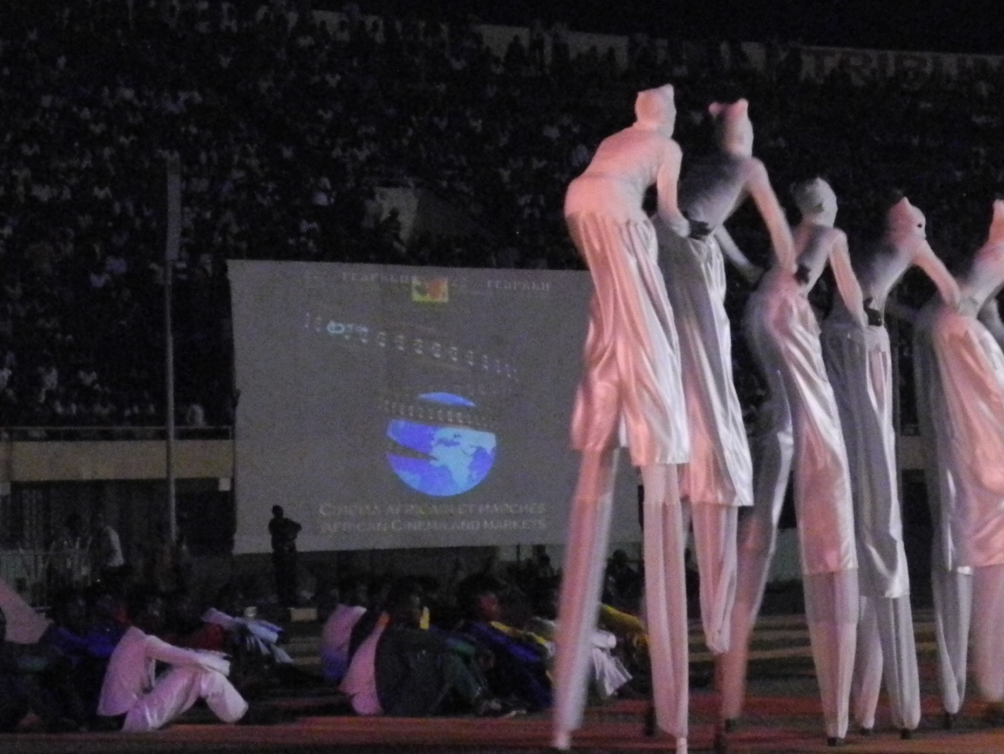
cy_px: 302
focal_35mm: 149
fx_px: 4322
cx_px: 735
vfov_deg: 10.0
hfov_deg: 13.2
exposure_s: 1/50
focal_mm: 16.3
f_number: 4
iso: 1600
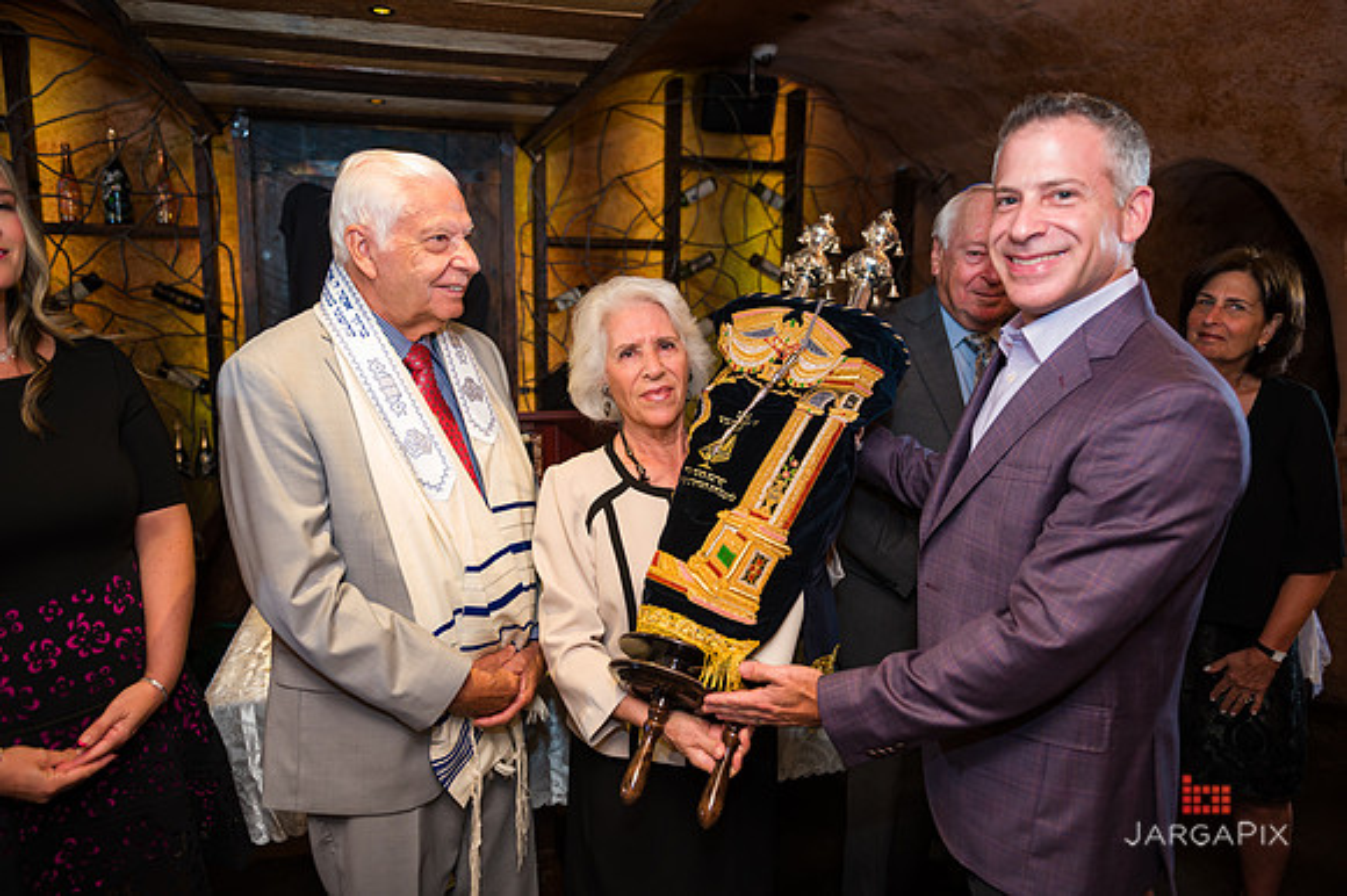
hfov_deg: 73.6
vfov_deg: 52.9
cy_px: 448
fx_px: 901
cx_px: 674
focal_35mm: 24
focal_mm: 24
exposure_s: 1/200
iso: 1250
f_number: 3.2
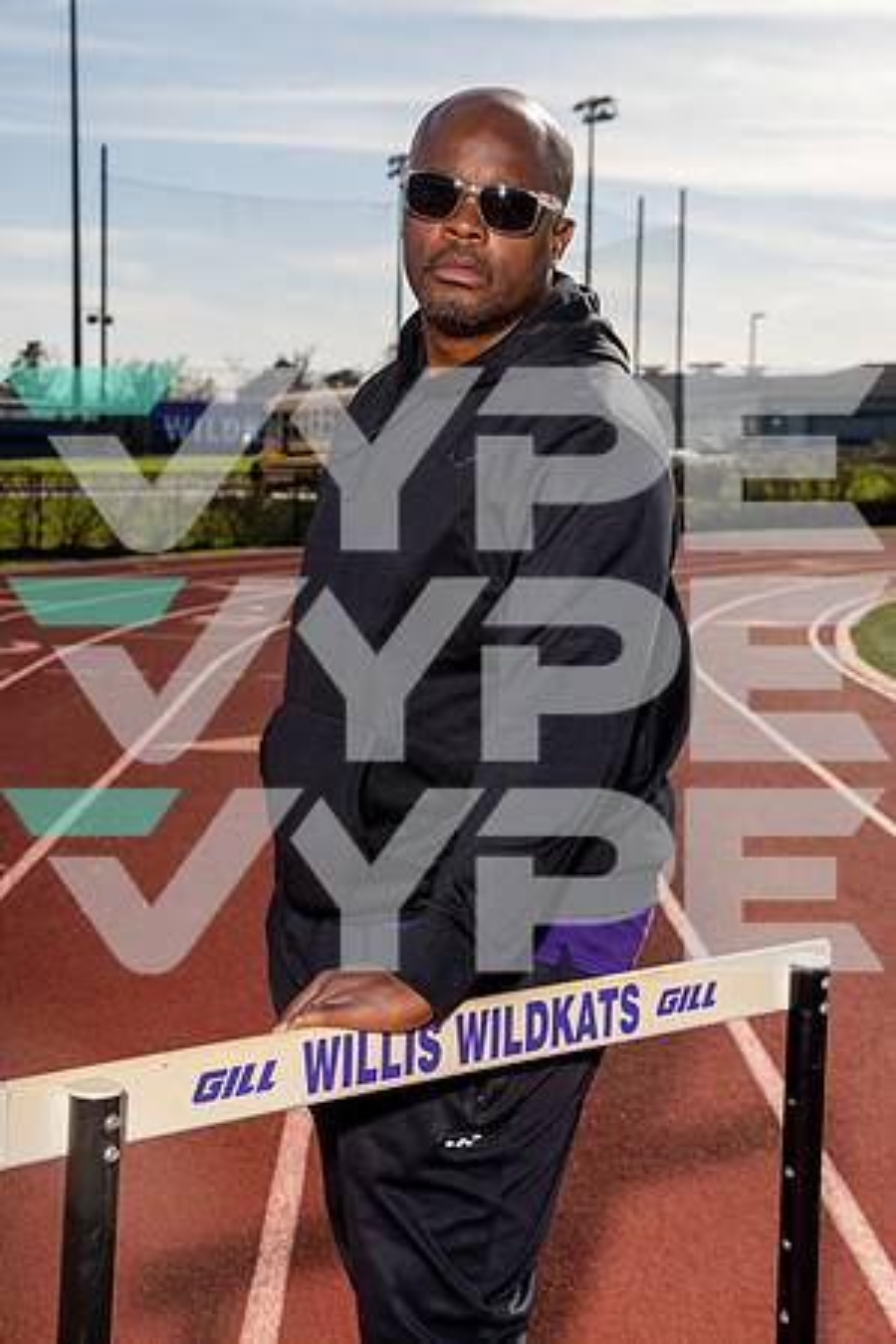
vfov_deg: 30.1
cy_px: 672
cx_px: 448
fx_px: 2501
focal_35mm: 67
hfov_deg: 20.3
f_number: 8
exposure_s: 1/250
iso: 100
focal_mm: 67
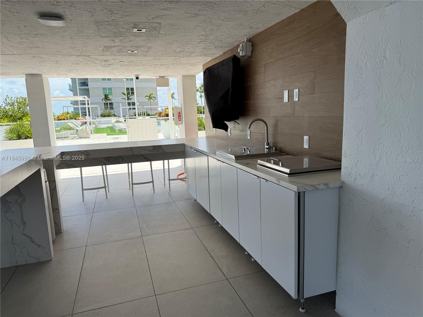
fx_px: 293
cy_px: 158
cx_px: 212
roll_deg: +1.9
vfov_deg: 56.8
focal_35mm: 24
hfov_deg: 71.6
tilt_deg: -9.0
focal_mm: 6.76
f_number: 1.78
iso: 100
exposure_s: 1/1949
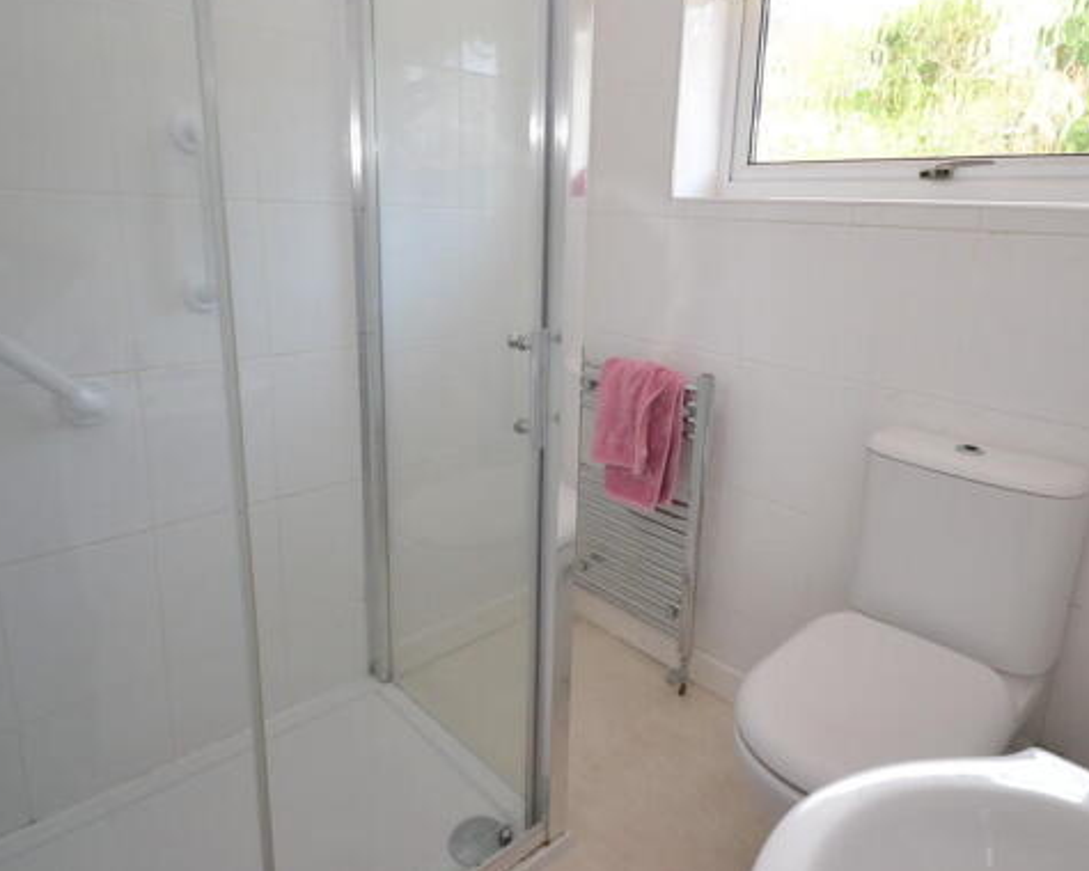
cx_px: 604
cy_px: 377
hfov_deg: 74.0
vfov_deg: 62.1
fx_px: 719
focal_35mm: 22
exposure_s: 1/60
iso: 500
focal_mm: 11.5
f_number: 4.2
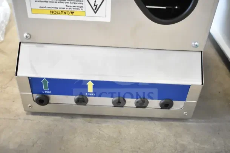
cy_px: 76
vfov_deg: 36.9
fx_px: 230
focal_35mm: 36
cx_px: 115
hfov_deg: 53.1
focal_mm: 24
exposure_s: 1/40
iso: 5000
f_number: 4
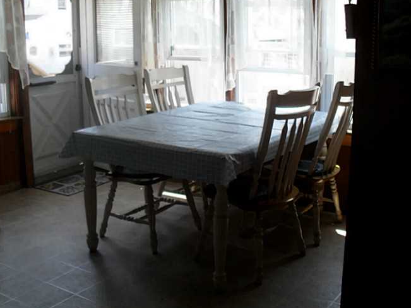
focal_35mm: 43
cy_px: 122
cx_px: 197
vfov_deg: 33.5
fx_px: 510
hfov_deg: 43.8
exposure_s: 1/60
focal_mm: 6.3
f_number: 3.2
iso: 100
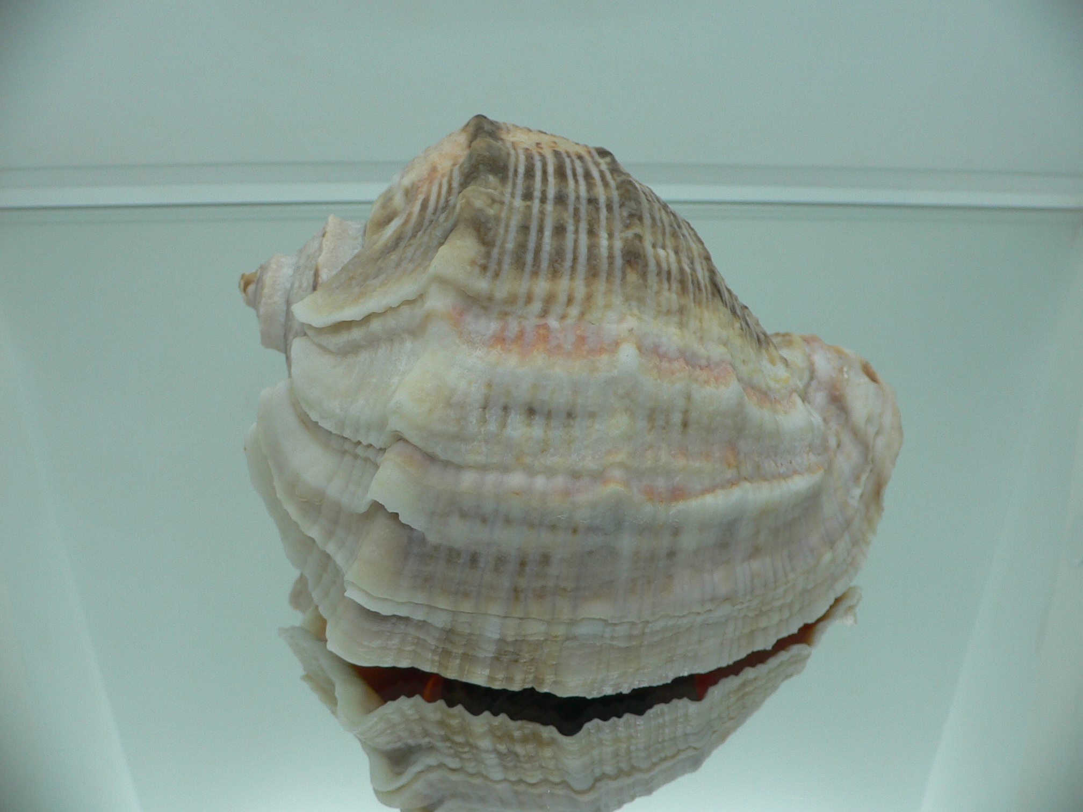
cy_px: 406
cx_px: 542
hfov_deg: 52.6
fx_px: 1095
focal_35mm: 35
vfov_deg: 40.7
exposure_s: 1/60
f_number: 2.8
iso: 80
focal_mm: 4.6
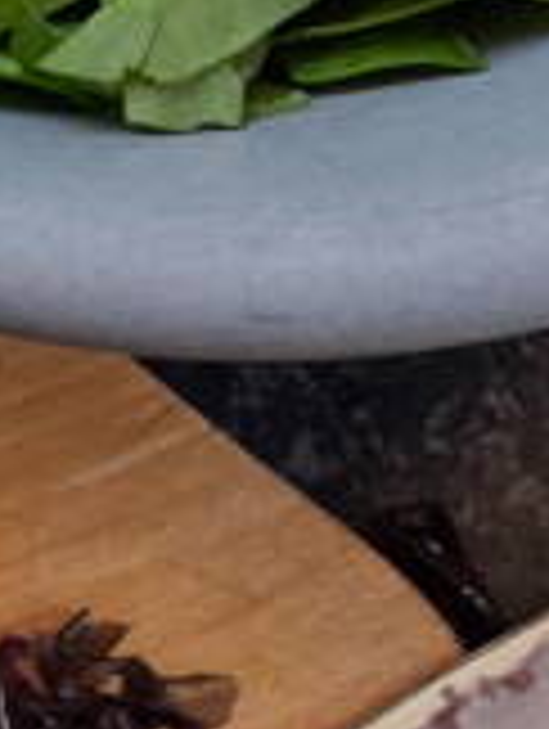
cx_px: -950
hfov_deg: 8.1
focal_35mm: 164
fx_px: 3459
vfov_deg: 11.8
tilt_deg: -67.9
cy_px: -158
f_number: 1.6
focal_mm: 5.1
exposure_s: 1/121
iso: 125
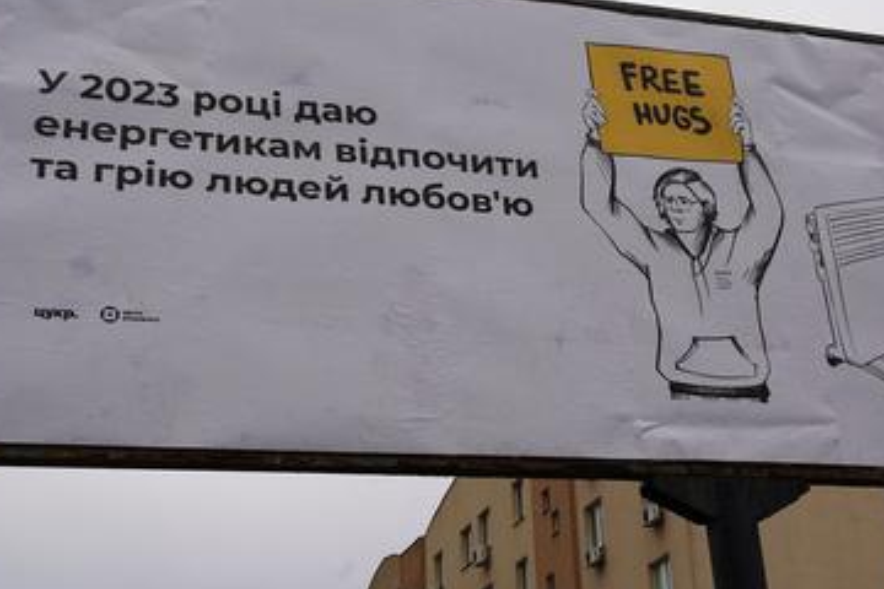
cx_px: 511
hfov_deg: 33.3
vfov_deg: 22.6
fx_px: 1473
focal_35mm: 60
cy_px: 214
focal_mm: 40
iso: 100
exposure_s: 1/100
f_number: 9
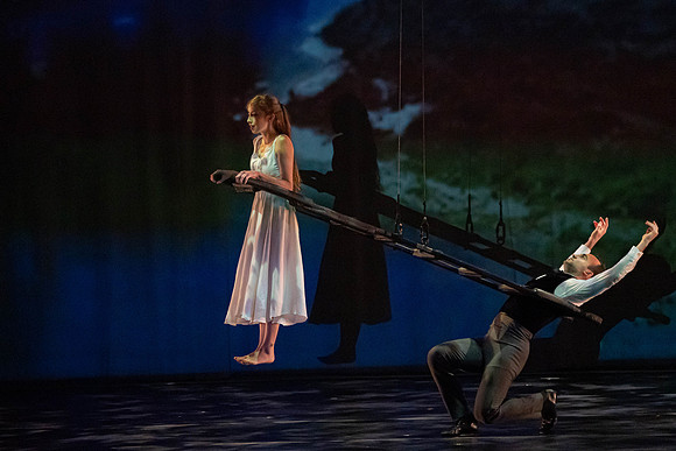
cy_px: 223
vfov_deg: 4.2
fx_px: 6162
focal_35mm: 328
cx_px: 312
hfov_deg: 6.3
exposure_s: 1/320
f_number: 5.6
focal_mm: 279
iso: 6400
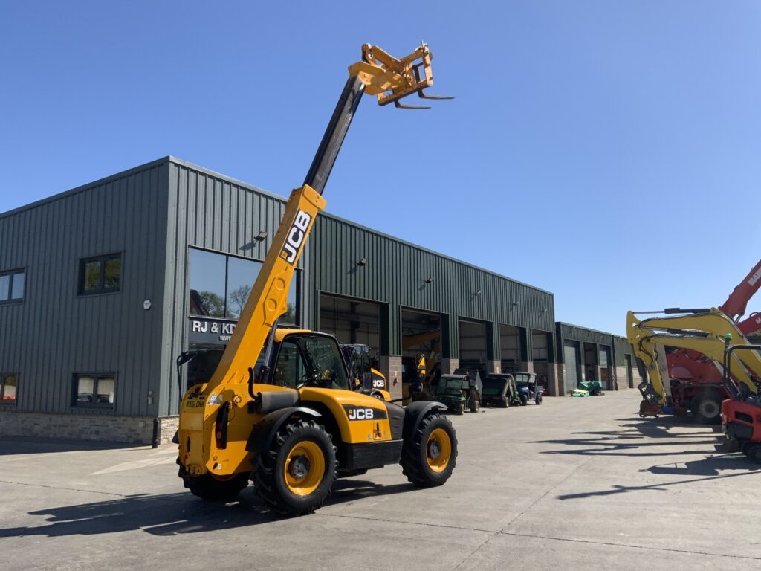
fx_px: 638
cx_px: 380
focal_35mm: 29
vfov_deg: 48.2
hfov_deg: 61.7
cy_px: 286
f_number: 1.8
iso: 16
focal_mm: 3
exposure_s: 1/1984
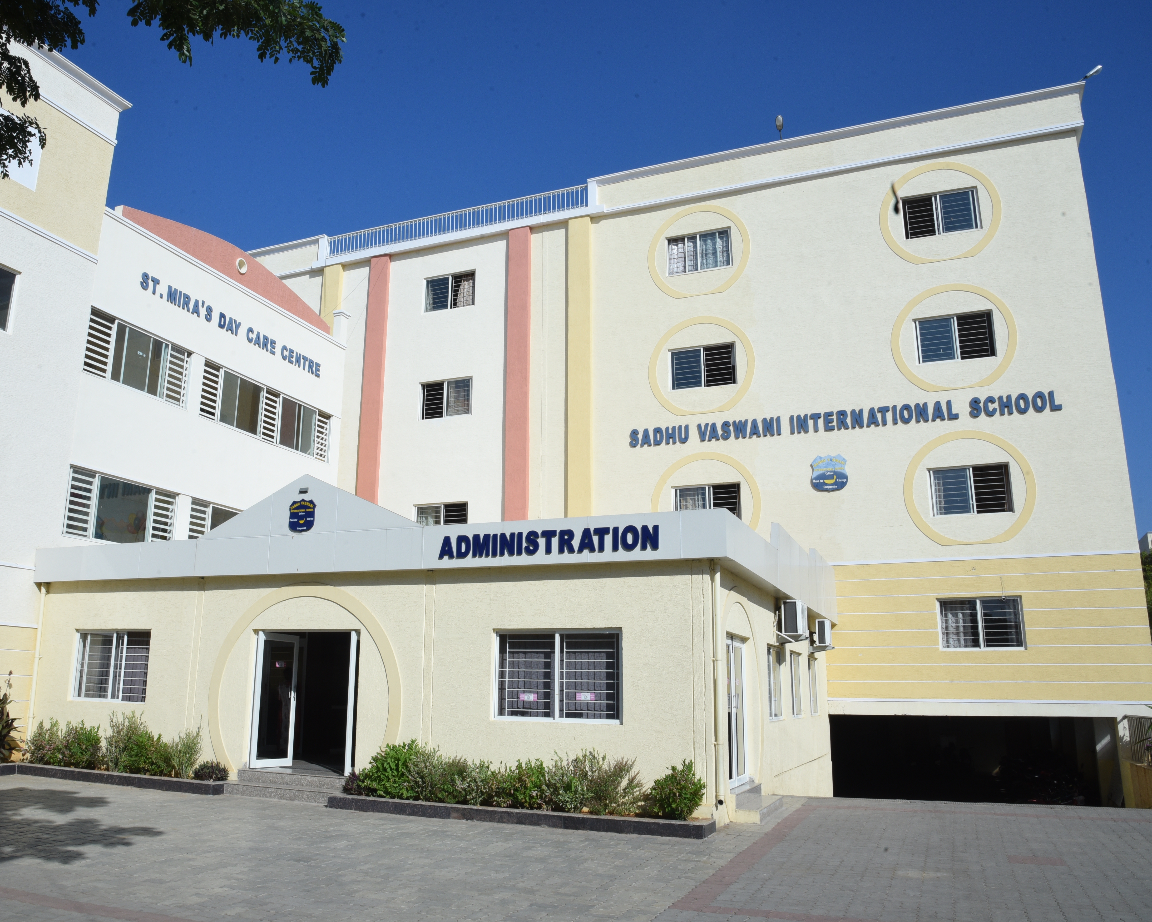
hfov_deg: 61.9
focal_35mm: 28
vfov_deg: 51.5
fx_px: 955
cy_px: 449
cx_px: 489
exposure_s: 1/200
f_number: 22
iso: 400
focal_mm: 24
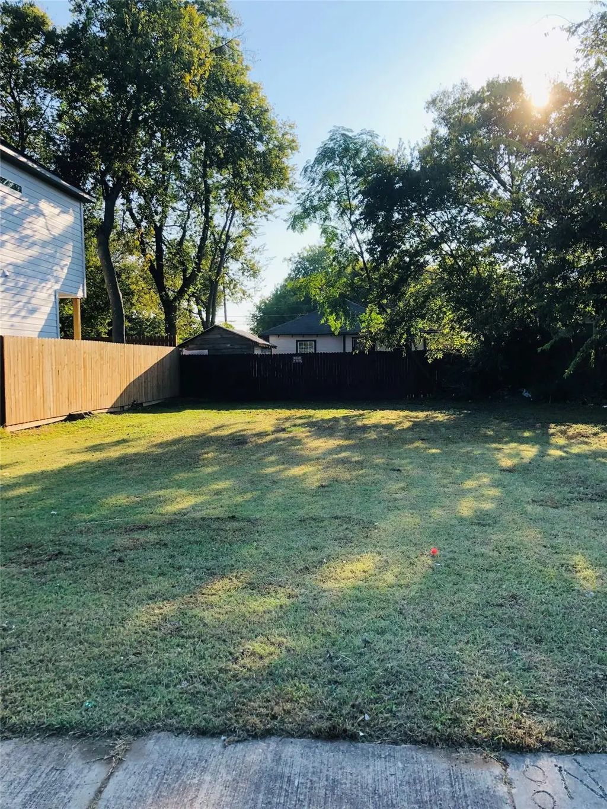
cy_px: 404
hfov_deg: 49.8
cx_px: 304
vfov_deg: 63.4
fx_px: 655
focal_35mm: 28
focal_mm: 3.99
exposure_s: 1/666
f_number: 1.8
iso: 20
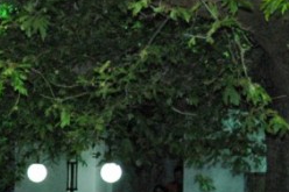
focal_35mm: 120
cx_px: -168
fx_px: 963
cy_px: 267
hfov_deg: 15.5
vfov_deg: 11.1
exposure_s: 1/100
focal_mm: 22
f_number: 5
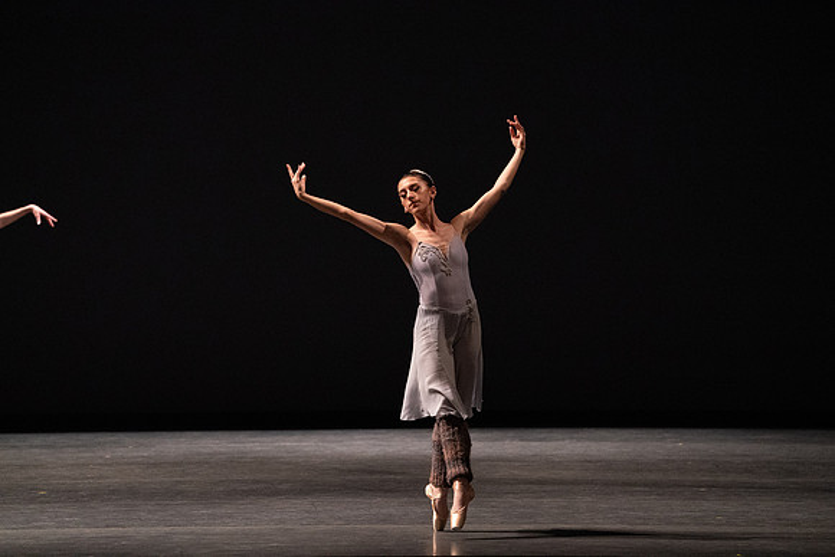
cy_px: 278
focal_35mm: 200
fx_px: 4640
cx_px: 418
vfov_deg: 6.9
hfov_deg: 10.3
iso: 12800
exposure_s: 1/400
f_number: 5
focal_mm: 200
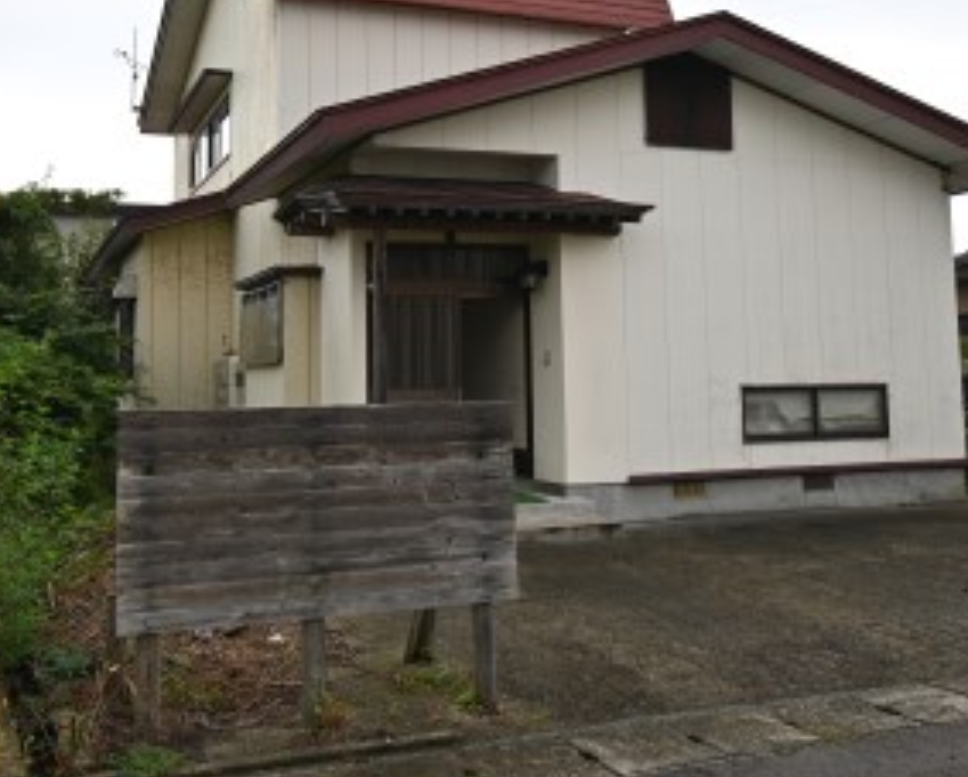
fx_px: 1027
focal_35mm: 36
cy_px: 288
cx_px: 387
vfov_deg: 41.1
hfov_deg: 50.2
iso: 100
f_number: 6.3
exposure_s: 1/250
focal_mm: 15
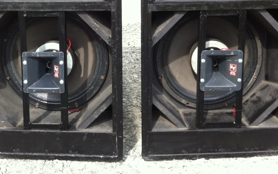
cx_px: 122
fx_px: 424
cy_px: 26
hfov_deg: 36.2
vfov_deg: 22.7
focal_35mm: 56
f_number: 2.8
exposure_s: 1/220
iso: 80
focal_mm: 3.85
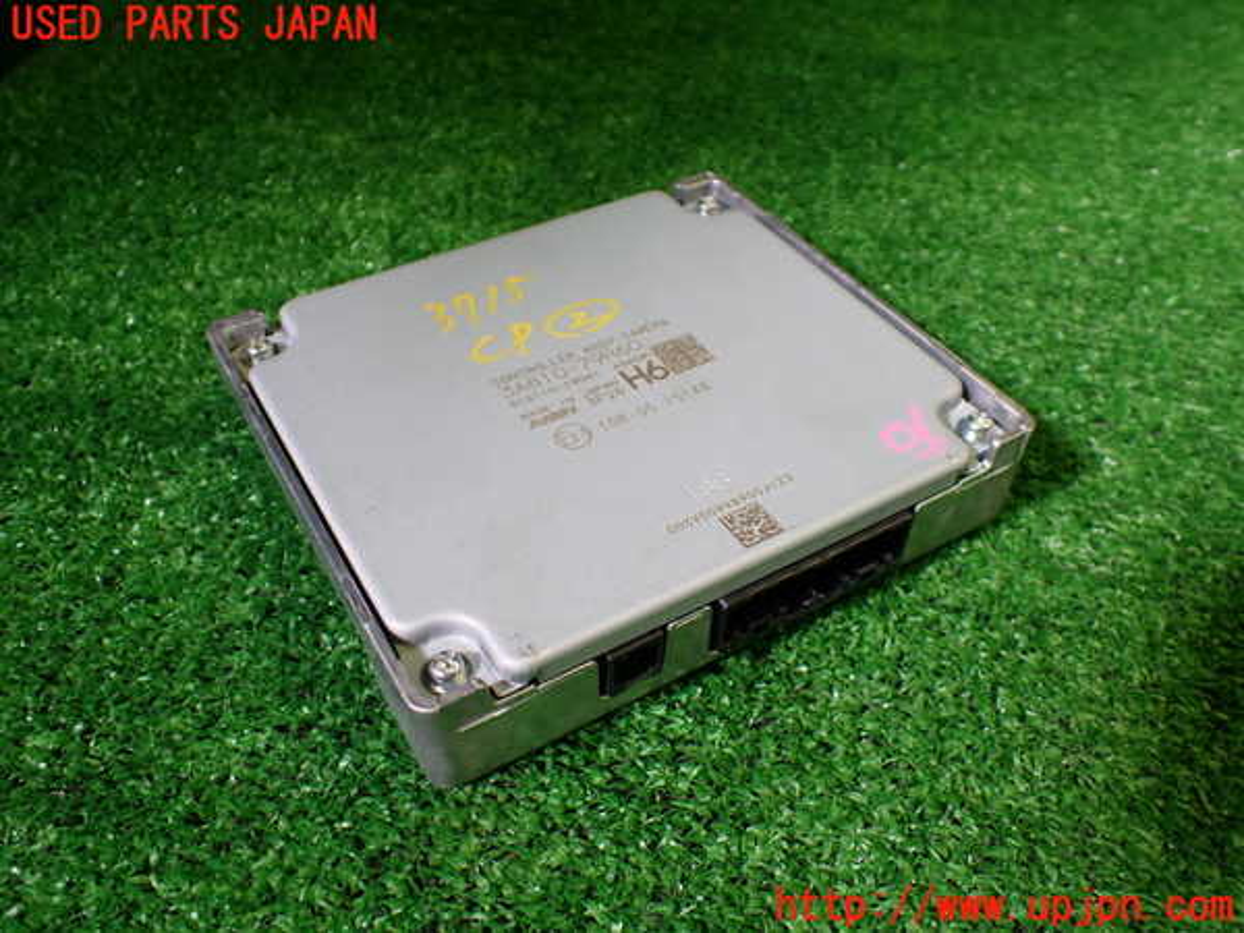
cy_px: 466
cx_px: 622
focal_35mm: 30
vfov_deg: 46.8
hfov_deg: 60.0
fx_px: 1078
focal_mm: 5.4
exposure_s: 1/125
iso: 125
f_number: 2.3
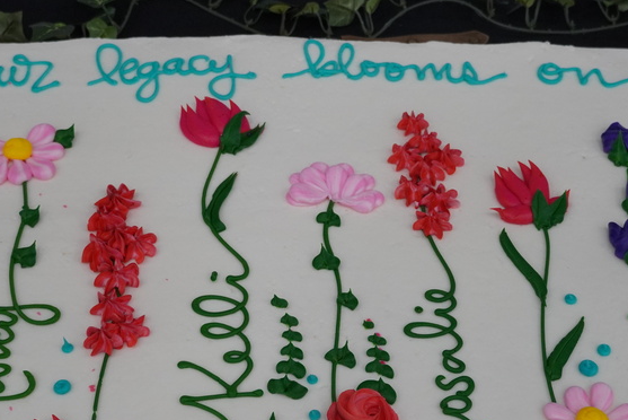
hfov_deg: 29.3
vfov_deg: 19.6
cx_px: 311
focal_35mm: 69
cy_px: 312
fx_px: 1203
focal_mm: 25
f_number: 4
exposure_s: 1/160
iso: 1250
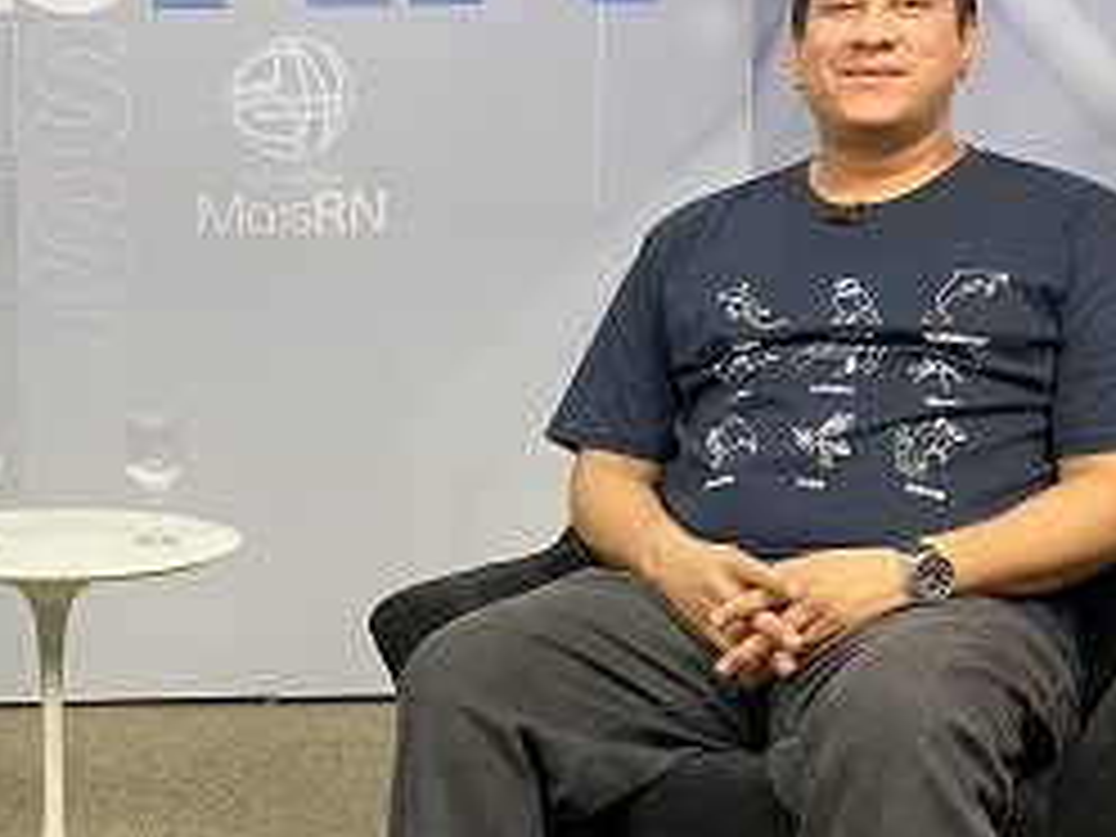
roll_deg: +0.3
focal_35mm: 63
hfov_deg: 29.2
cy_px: 495
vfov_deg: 23.3
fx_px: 2031
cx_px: 72
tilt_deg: -7.8
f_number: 1.8
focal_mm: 4.25
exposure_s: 1/60
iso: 80
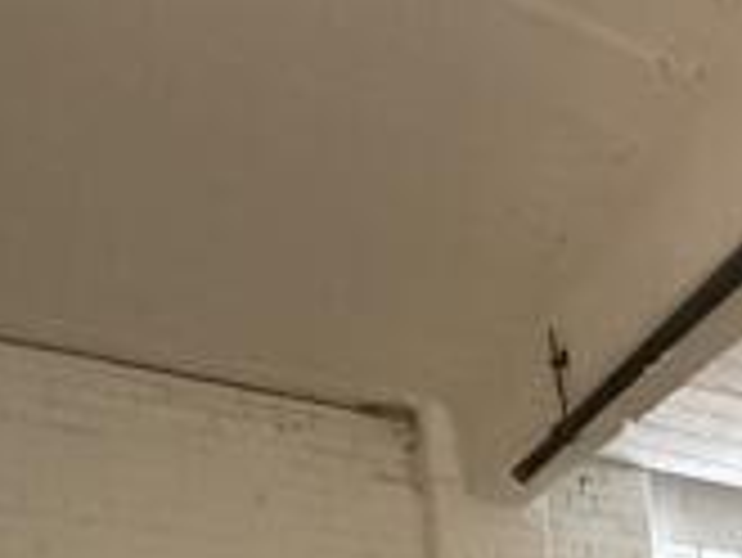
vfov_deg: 21.0
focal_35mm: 51
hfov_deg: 24.3
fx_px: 1094
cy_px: 968
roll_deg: -0.6
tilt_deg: -6.6
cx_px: 1232
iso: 1000
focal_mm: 2.22
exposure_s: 1/60
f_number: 2.2
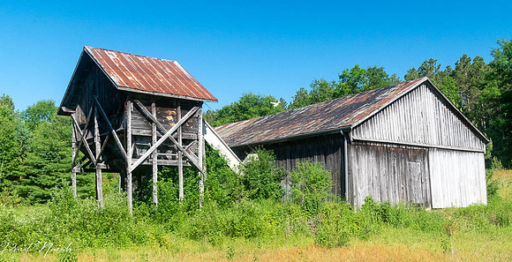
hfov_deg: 56.0
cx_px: 263
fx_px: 482
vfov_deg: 30.4
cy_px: 138
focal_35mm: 36
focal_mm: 22
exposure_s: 1/250
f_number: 20
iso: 1600
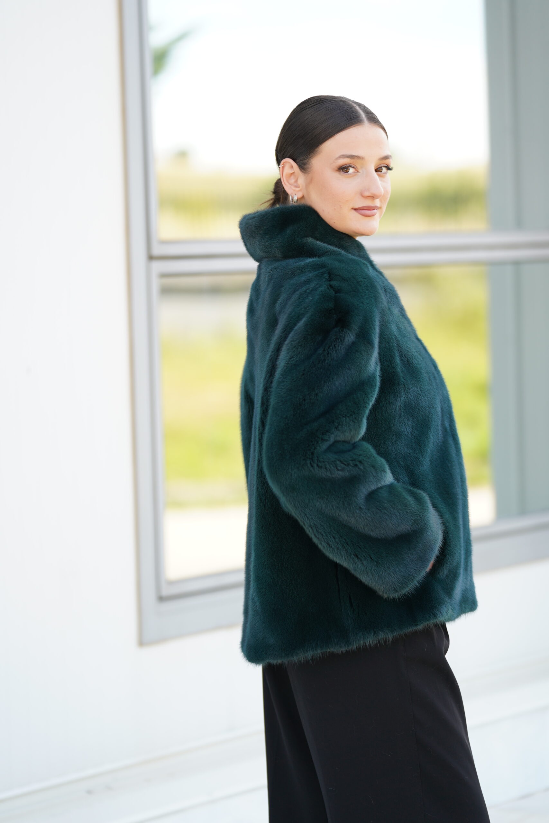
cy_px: 412
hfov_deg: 10.9
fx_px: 2882
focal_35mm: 126
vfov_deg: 16.3
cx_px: 274
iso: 160
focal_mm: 126
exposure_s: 1/250
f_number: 2.8
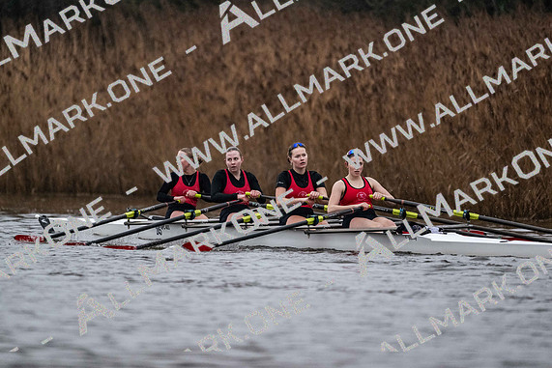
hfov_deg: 5.1
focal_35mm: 406
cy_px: 186
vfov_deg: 3.4
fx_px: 6227
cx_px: 273
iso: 4500
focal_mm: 400
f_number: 4.5
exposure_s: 1/1600
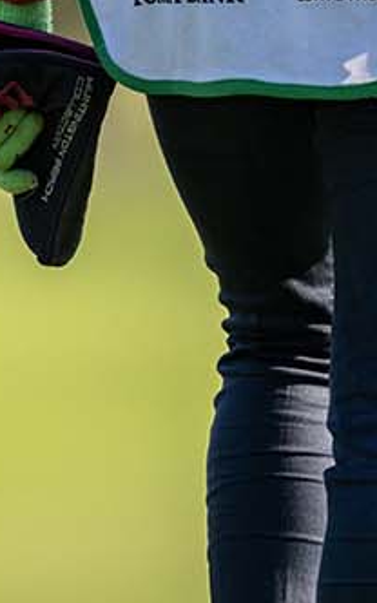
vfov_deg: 1.2
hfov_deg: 0.7
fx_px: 28962
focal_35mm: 1761
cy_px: -121
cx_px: 497
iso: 400
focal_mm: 400
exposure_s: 1/2500
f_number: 4.5
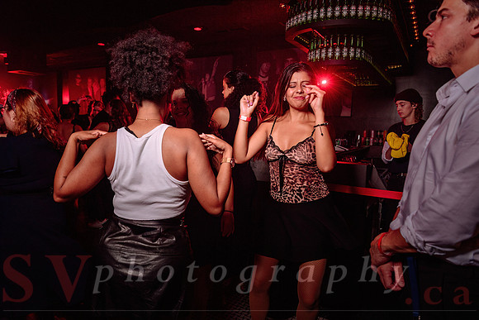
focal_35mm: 26
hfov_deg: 69.4
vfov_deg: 49.6
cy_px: 160
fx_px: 346
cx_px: 240
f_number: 4
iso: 400
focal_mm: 26
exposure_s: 1/160
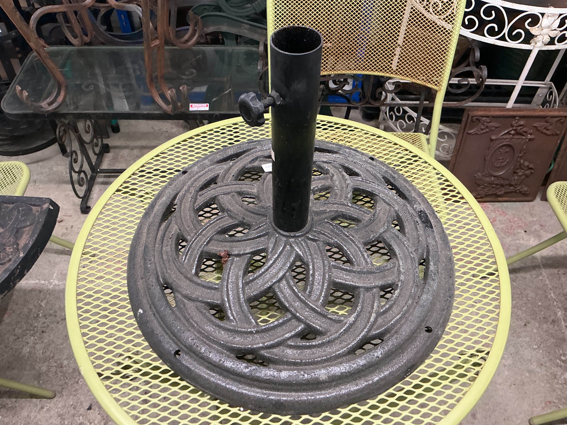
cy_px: 212
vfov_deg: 48.2
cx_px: 284
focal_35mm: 29
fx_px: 475
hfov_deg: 61.7
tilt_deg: -51.5
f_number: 1.8
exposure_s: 1/50
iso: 160
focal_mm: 3
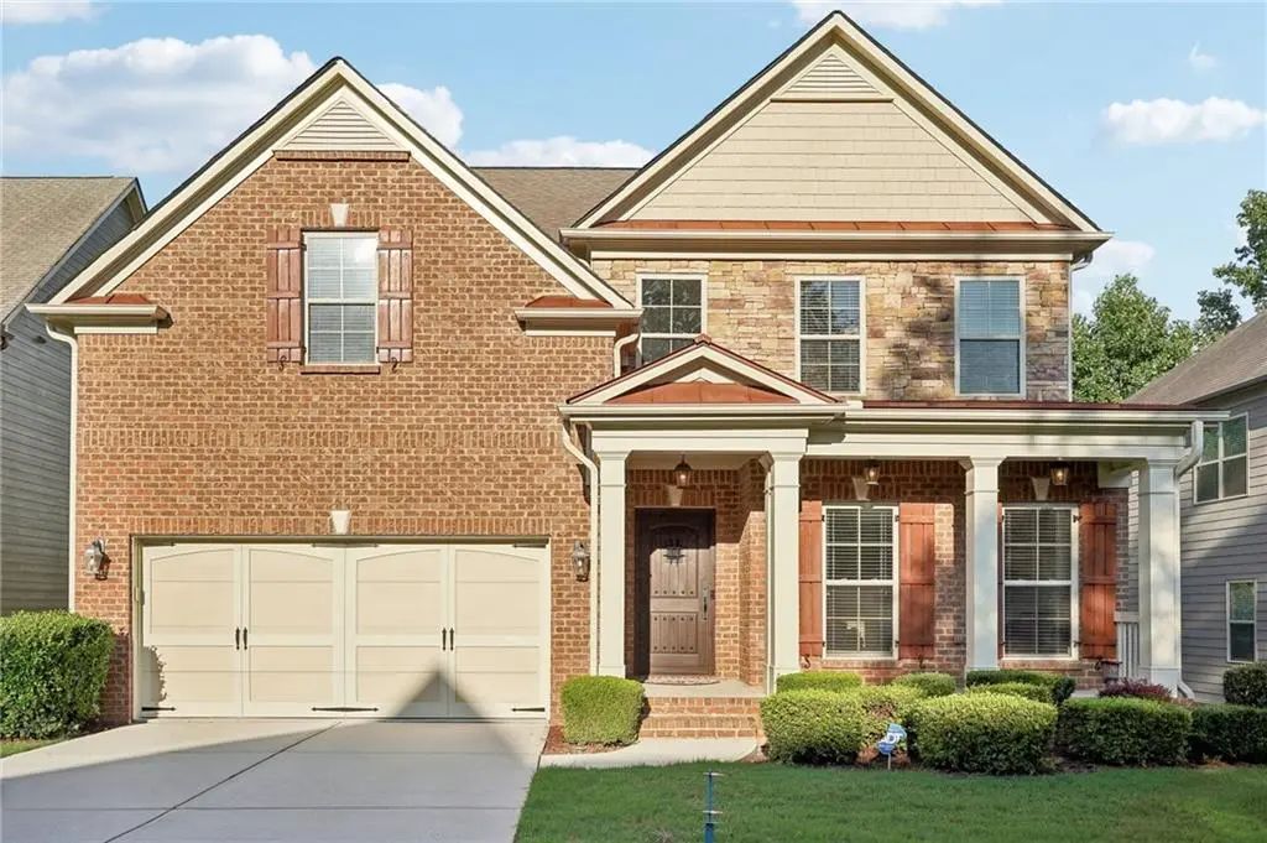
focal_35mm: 30
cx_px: 634
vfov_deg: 43.5
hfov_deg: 62.0
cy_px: 422
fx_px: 1055
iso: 400
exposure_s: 1/1250
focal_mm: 30
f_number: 8
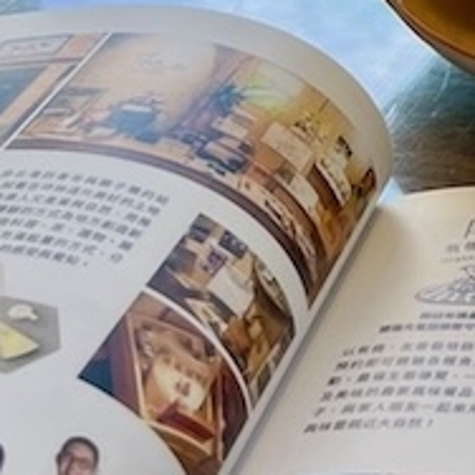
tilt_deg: -13.7
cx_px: 733
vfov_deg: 14.5
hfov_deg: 15.1
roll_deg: -0.6
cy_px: -366
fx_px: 1646
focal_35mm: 106
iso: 125
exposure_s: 1/120
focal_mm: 5.1
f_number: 1.6
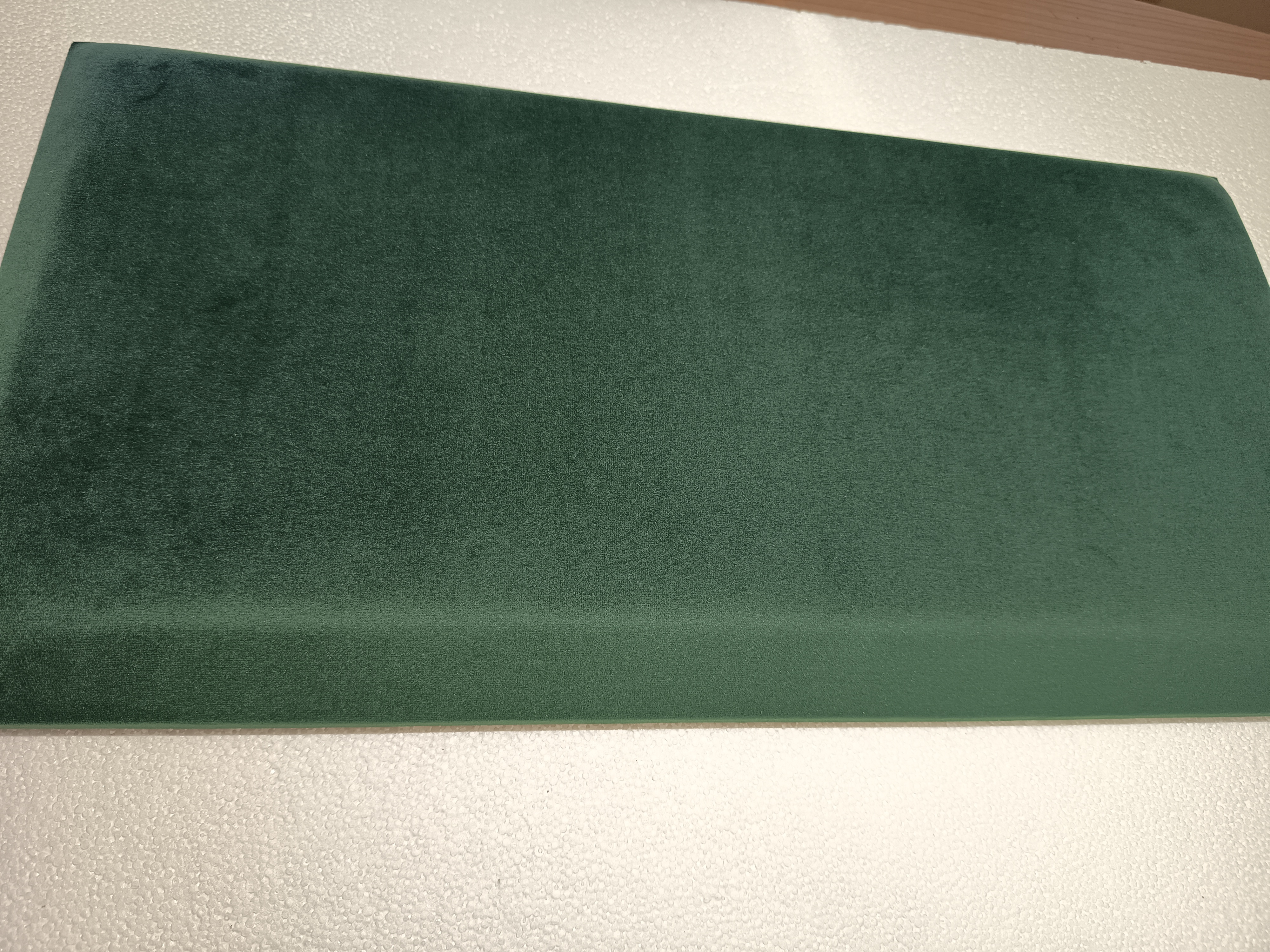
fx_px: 881
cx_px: 635
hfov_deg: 71.6
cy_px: 476
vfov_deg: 56.8
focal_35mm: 24
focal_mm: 5.27
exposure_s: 1/33.3
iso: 364
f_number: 1.7
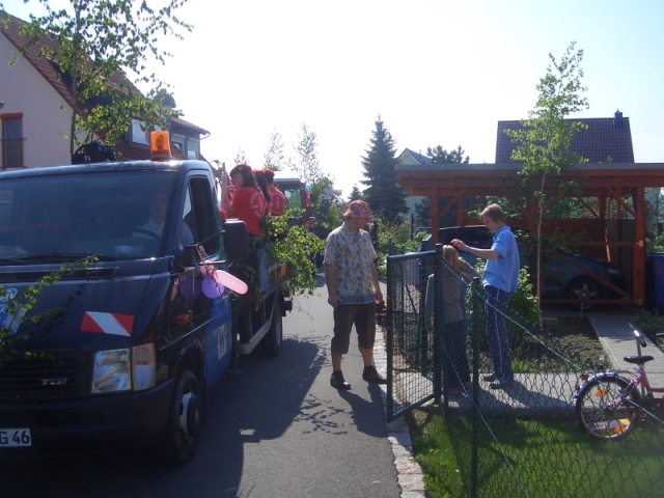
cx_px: 332
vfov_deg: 40.7
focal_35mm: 35
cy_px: 249
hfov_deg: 52.6
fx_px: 671
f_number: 4.3
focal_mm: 5.8
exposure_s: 1/640
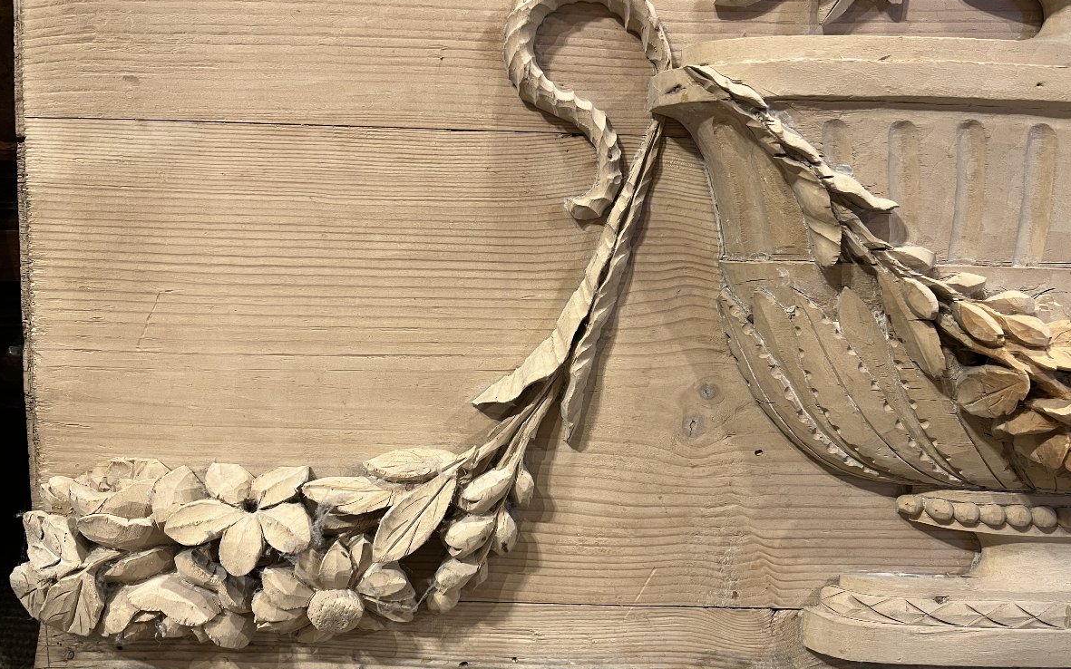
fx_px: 817
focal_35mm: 28
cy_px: 373
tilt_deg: -18.0
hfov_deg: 66.5
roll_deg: -1.6
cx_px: 535
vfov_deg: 44.5
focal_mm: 5.1
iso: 125
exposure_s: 1/50
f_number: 1.6
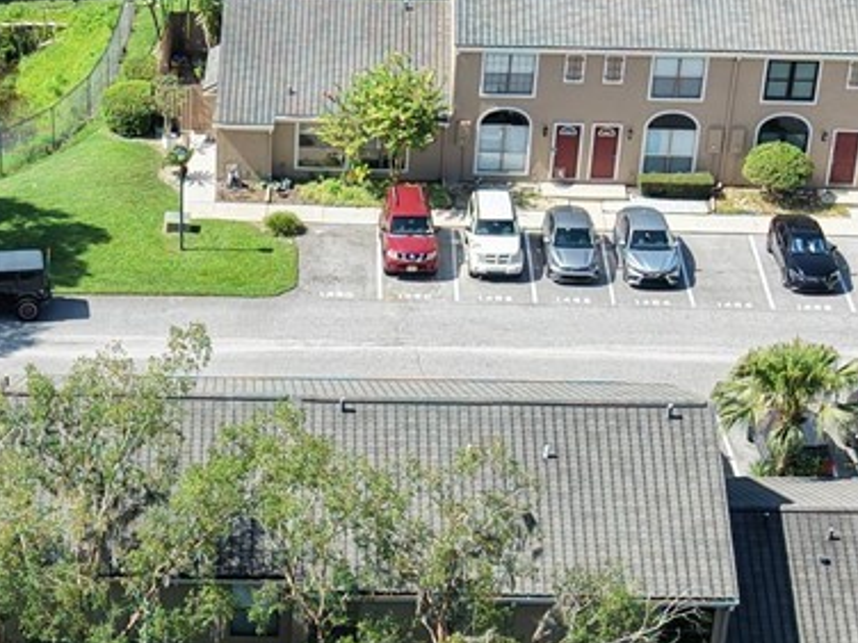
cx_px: 201
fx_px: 2528
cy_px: 611
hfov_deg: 19.1
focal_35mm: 102
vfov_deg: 14.3
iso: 280
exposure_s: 1/3000
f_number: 1.8
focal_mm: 8.67
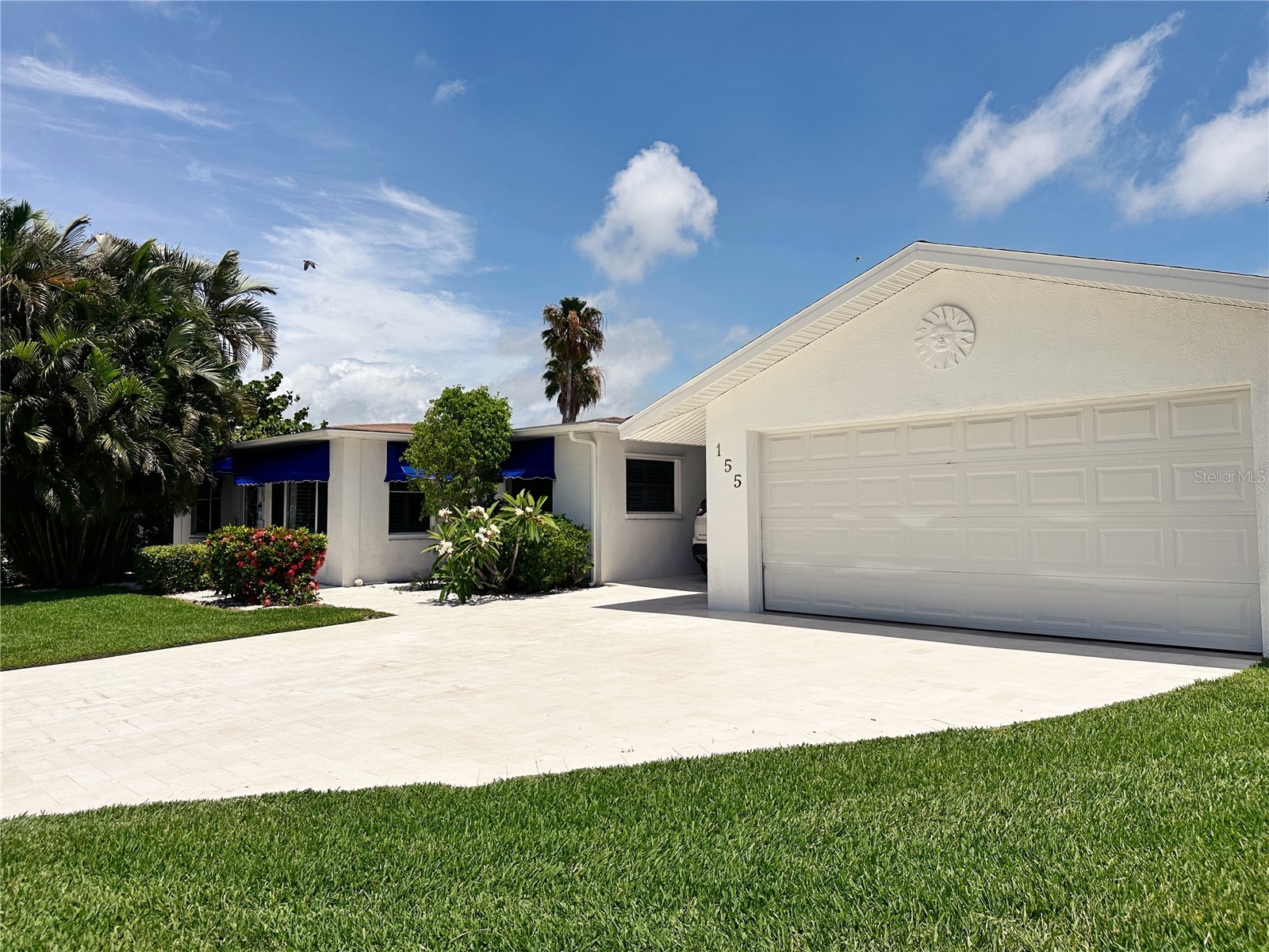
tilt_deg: +2.9
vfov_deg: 56.8
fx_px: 880
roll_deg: -0.6
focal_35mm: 24
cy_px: 476
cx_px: 634
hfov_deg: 71.6
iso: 80
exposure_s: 1/15625
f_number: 1.78
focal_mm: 6.86
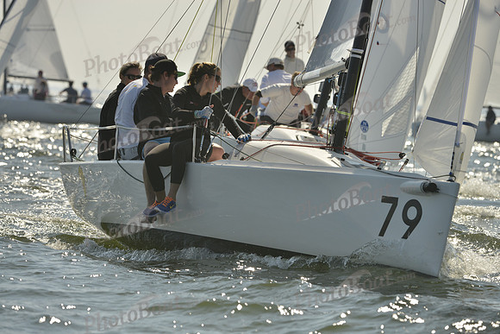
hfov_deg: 7.4
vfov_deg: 4.9
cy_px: 167
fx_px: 3890
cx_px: 250
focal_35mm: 280
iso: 280
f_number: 8
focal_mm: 280
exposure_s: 1/1600
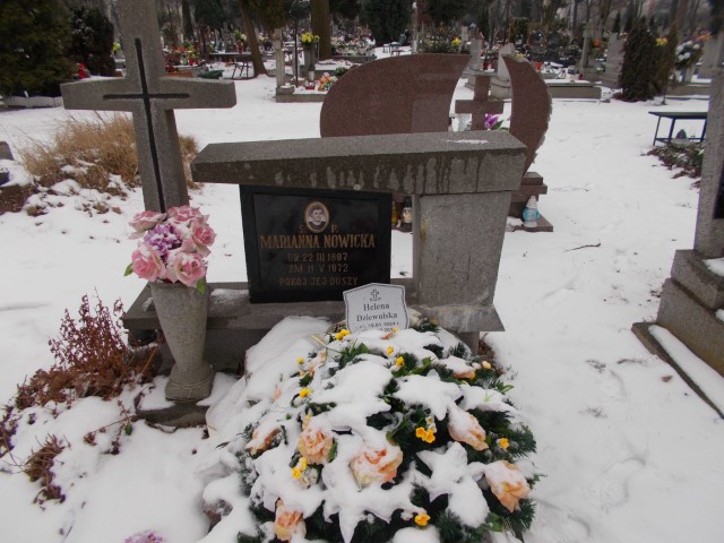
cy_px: 272
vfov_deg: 53.1
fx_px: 544
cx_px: 362
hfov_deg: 67.3
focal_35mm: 26
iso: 80
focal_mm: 4.6
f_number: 3.2
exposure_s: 1/500
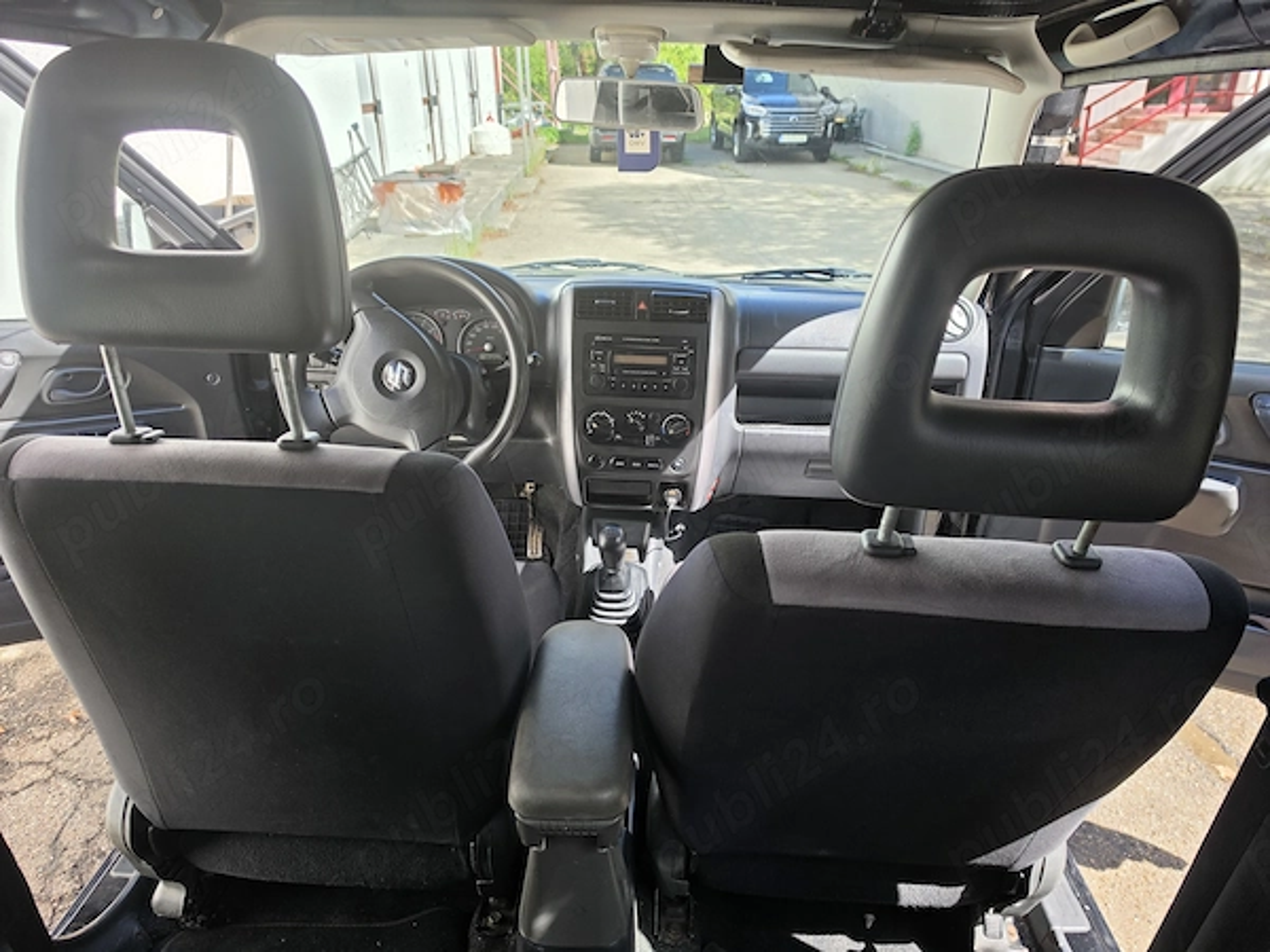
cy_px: 476
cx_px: 635
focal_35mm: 23
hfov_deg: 73.9
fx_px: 844
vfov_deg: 58.9
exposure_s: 1/1904
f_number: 1.4
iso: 64
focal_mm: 6.5
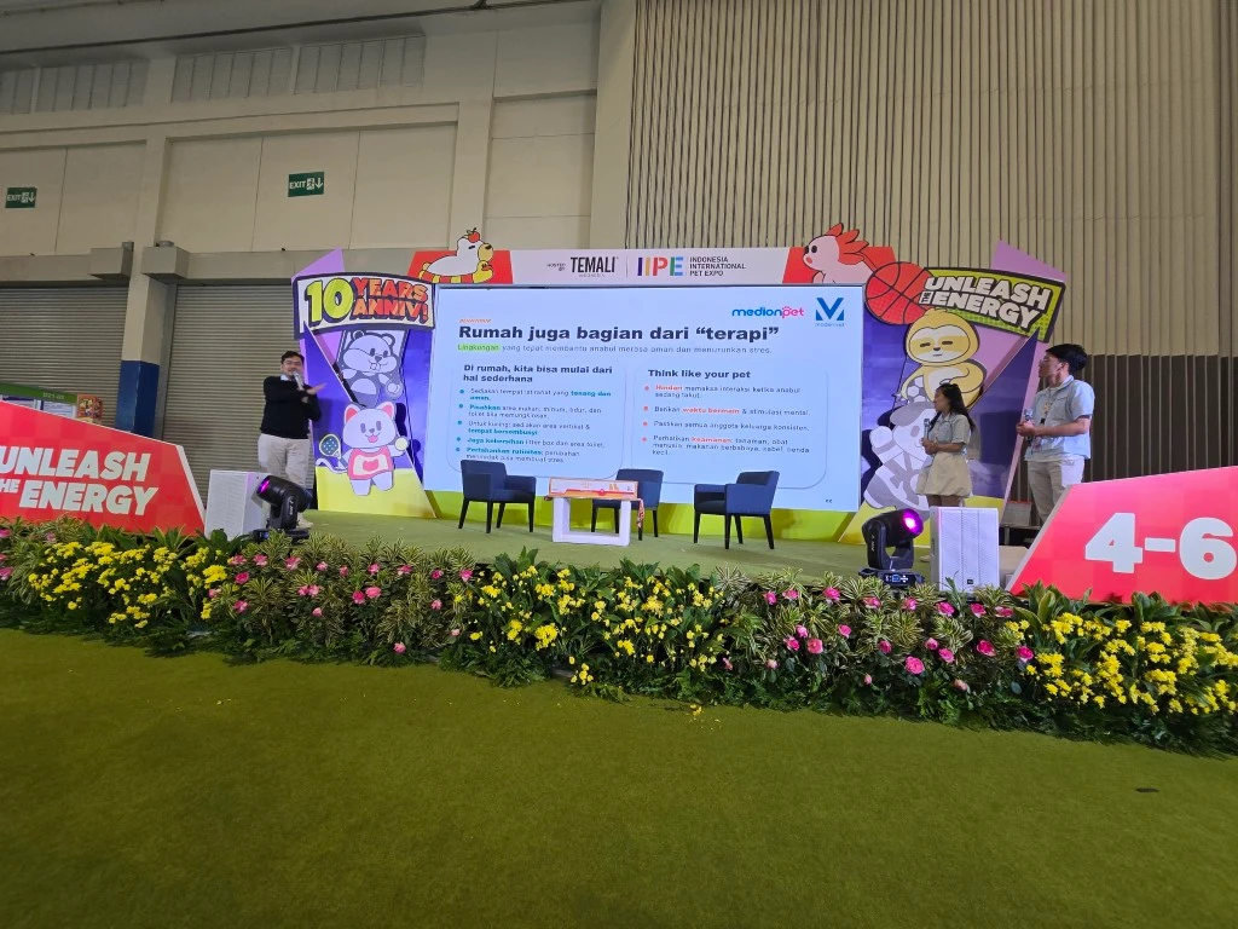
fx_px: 465
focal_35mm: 13
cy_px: 464
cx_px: 619
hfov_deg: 106.2
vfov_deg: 89.9
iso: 80
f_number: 2.2
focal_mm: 2.2
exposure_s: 1/60
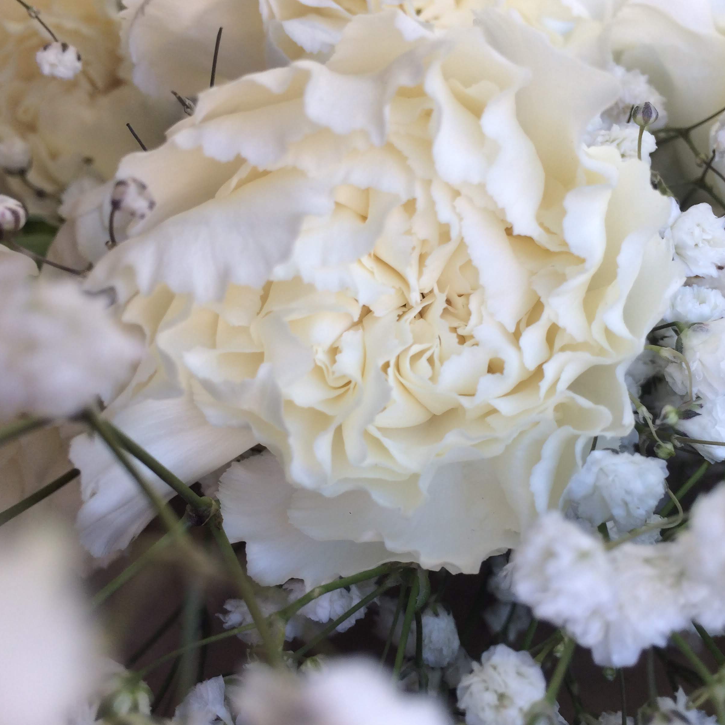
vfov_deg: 47.2
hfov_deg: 47.1
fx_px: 829
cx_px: 416
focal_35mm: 35
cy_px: 360
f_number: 2.2
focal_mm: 4.15
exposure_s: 1/50
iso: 40
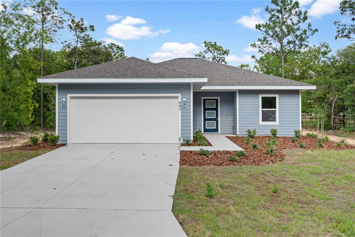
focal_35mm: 35
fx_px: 345
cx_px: 178
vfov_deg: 37.8
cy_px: 118
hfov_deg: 54.4
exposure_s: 1/80
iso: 1600
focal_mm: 35
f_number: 22
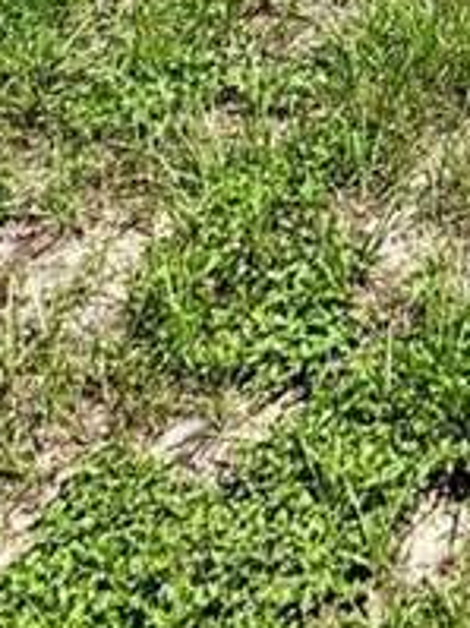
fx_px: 1359
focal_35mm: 75
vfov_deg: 16.4
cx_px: 792
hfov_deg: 16.9
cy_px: -757
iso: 40
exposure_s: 1/1078
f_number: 2.2
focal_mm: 2.22
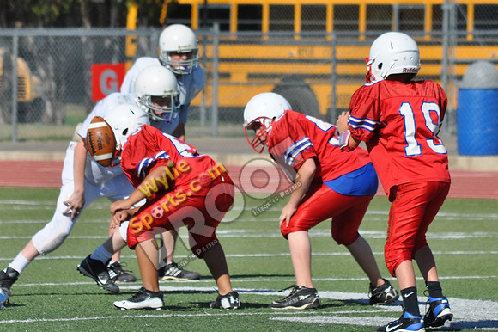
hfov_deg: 6.9
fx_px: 4147
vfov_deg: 4.6
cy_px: 166
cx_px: 249
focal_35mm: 300
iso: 400
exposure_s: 1/1600
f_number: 6.3
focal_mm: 200
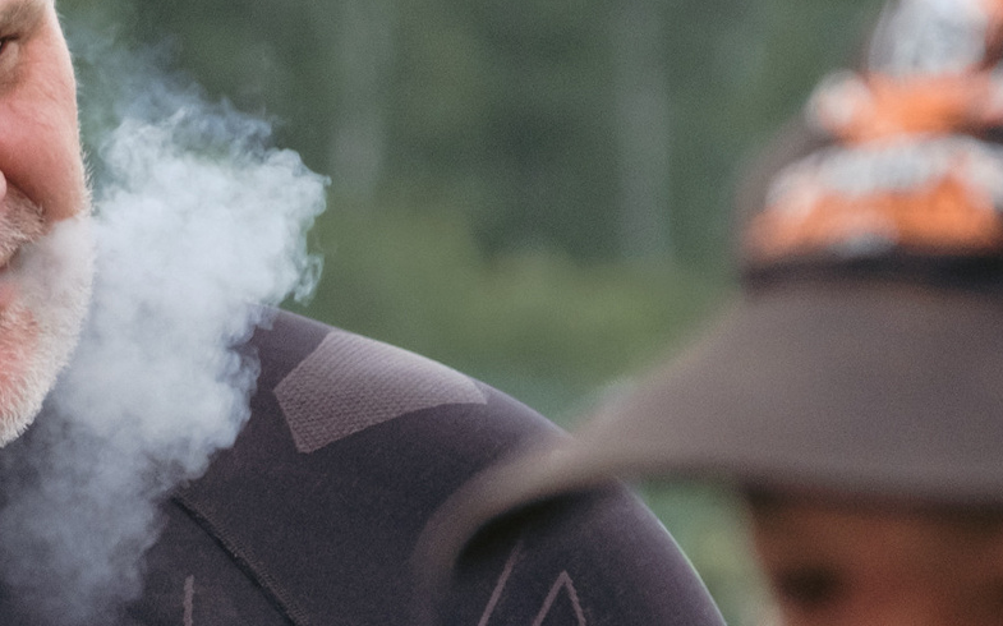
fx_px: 18445
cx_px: 41
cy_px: 398
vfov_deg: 1.9
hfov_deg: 3.1
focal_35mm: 675
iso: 2000
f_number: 7.1
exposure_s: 1/2000
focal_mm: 135
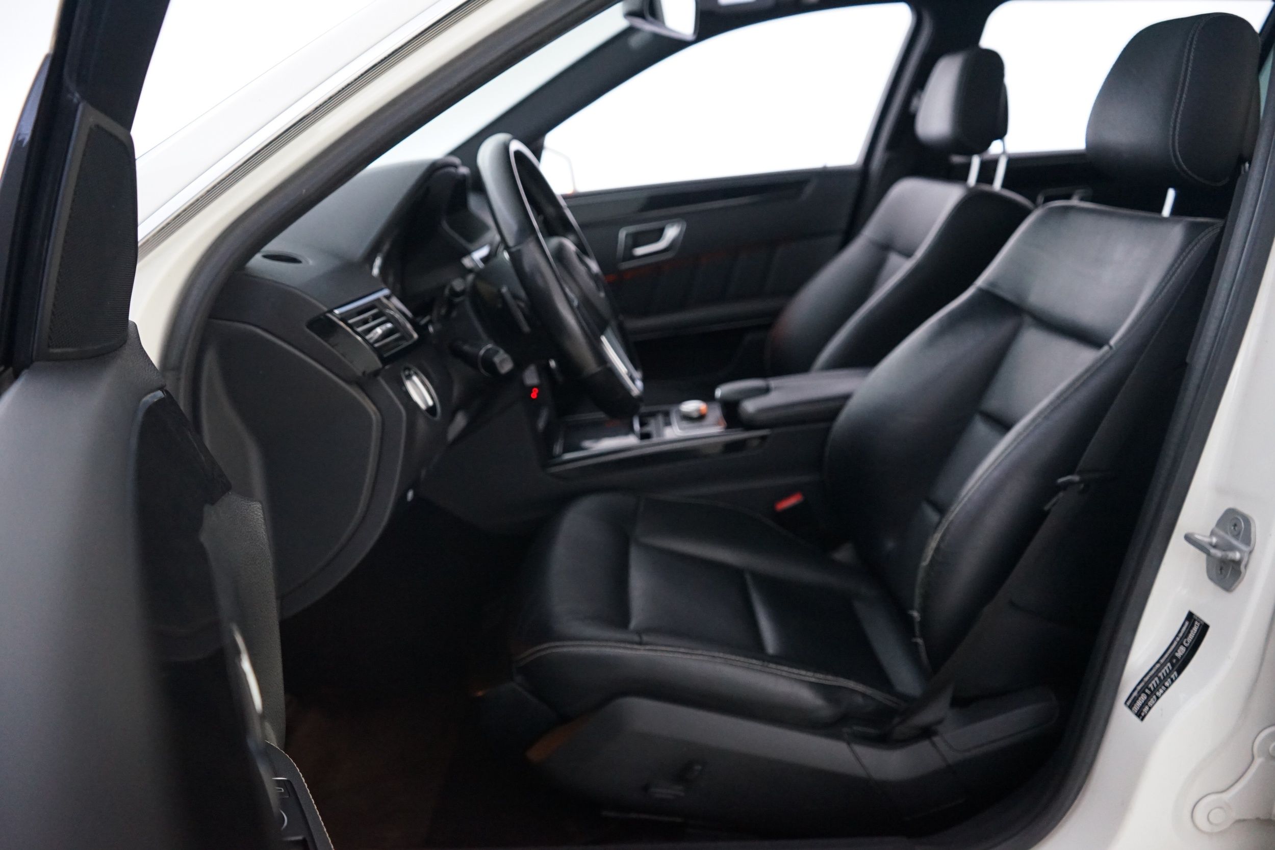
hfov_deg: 58.7
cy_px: 425
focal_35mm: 32
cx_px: 638
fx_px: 1133
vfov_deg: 41.1
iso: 4000
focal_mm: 32
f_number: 4
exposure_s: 1/15
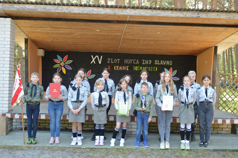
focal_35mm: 45
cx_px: 119
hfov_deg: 43.6
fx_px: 297
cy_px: 79
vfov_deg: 29.8
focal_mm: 30
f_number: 5
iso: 400
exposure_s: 1/100
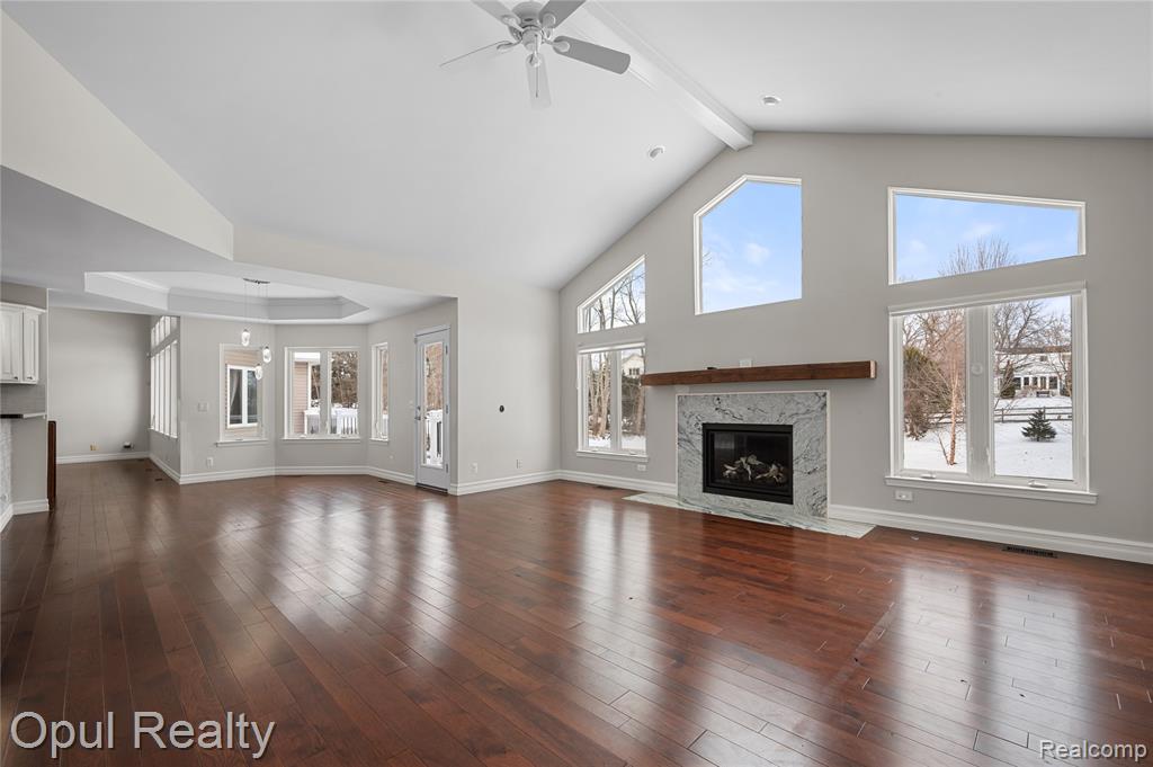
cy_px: 384
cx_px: 576
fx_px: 480
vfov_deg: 77.2
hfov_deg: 100.4
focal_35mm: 15
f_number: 11
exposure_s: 1/4
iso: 100
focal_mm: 15
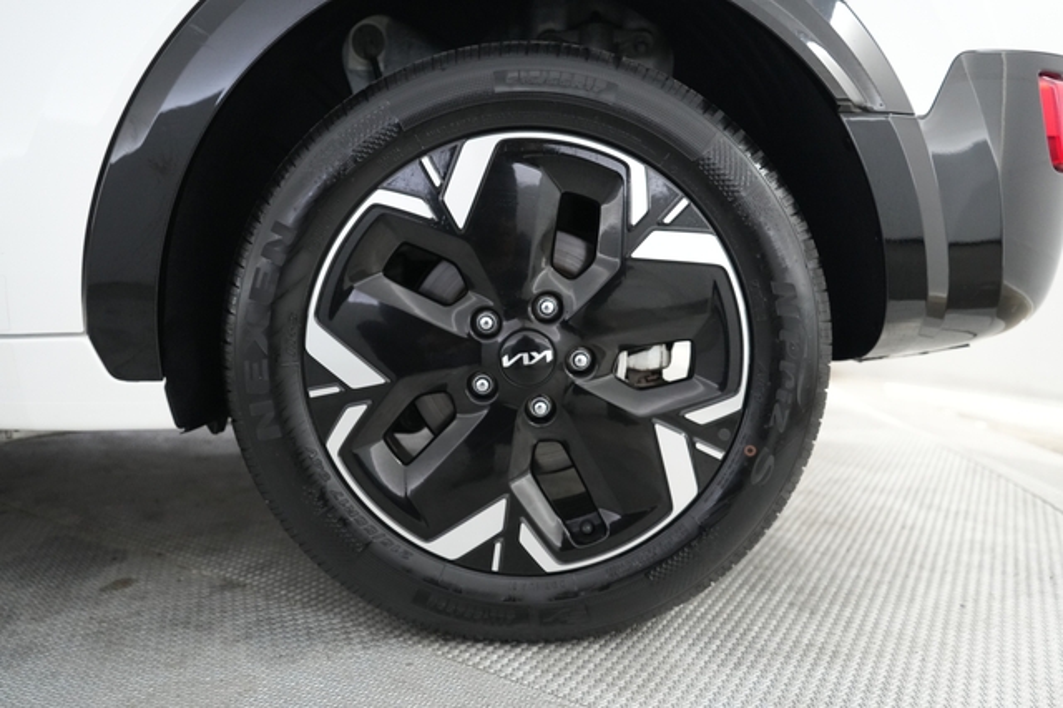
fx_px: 738
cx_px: 532
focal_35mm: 25
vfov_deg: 51.2
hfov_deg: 71.5
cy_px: 354
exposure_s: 1/160
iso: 5000
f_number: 2.8
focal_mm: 25
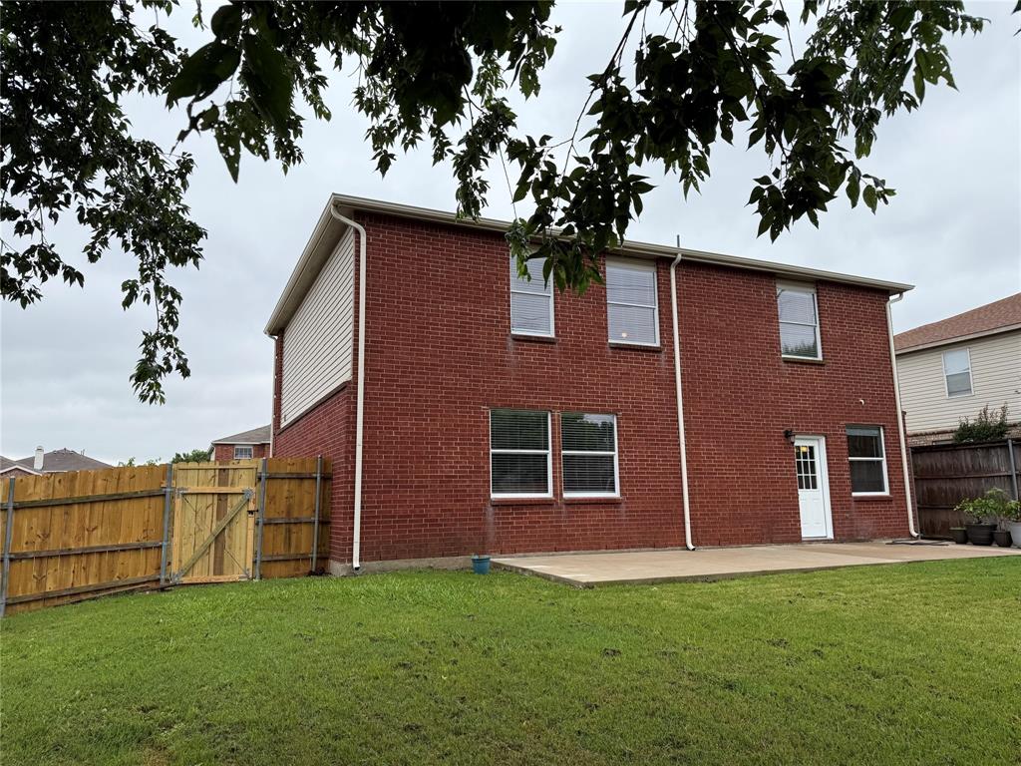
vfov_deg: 56.8
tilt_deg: +9.0
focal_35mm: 24
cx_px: 510
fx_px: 708
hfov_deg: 71.6
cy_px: 383
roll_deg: +1.1
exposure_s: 1/2232
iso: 80
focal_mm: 6.76
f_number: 1.78
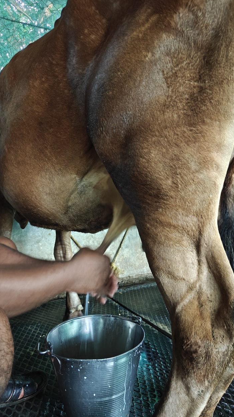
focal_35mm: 27
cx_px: 112
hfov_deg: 42.9
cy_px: 208
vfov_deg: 69.9
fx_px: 298
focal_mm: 5.59
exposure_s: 1/30
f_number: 1.8
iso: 2500
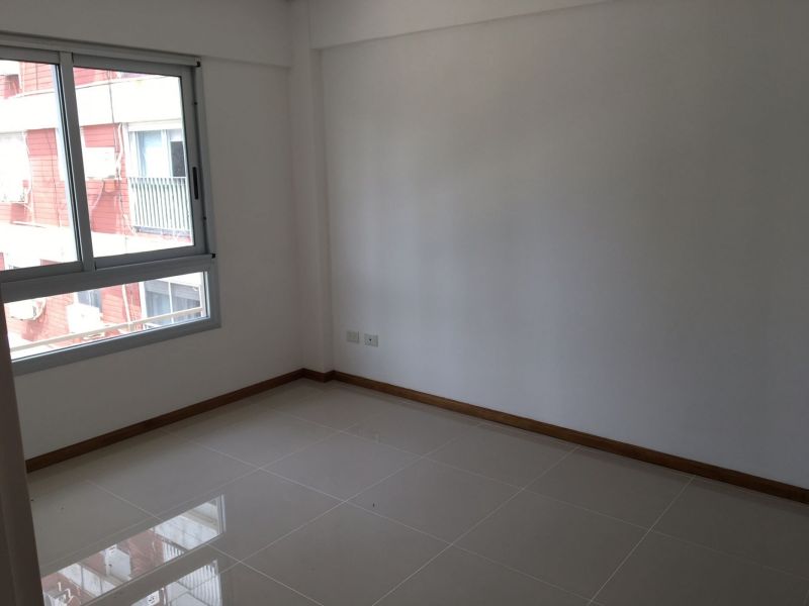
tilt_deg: -11.3
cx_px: 404
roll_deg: +0.7
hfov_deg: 61.7
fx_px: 678
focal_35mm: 29
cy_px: 303
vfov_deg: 48.2
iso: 25
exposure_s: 1/151
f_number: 2.2
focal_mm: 4.15
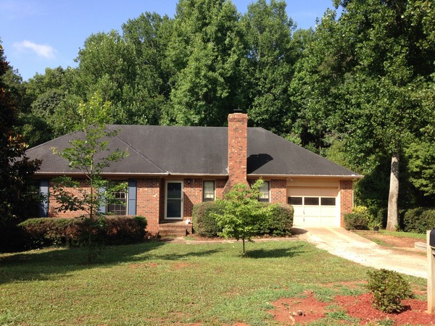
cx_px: 218
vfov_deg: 42.9
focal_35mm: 33
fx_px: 415
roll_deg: +0.1
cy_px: 163
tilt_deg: +3.0
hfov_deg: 55.4
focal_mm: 4.12
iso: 50
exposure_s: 1/661
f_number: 2.4
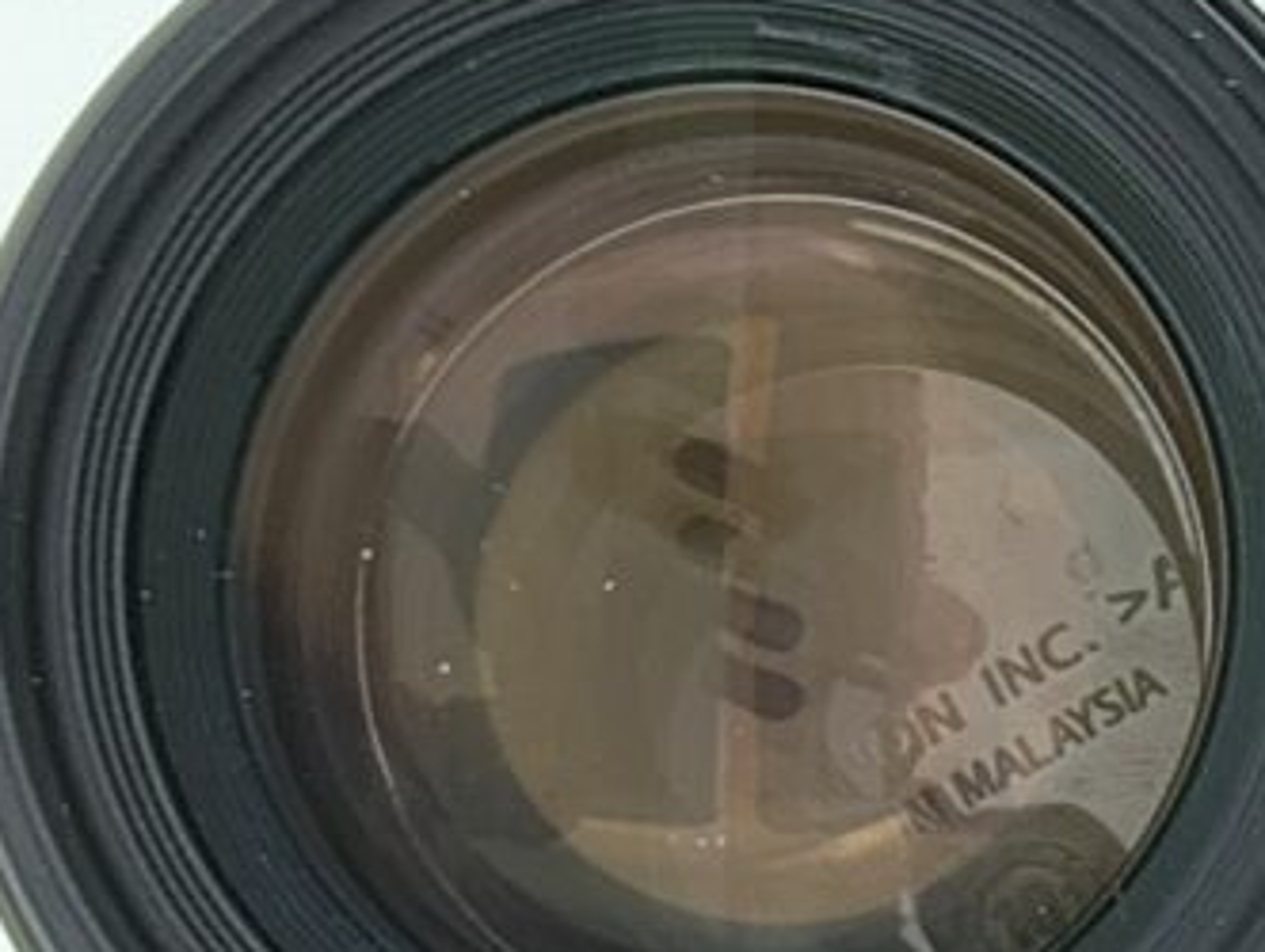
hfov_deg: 49.8
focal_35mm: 37
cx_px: 754
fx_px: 1354
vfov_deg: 38.6
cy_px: 562
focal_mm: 1.83
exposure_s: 1/100
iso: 123
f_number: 2
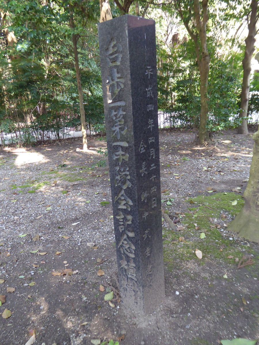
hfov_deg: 48.2
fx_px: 289
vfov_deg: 61.7
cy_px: 172
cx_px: 130
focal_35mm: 29
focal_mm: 5
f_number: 3.5
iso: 320
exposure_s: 1/60
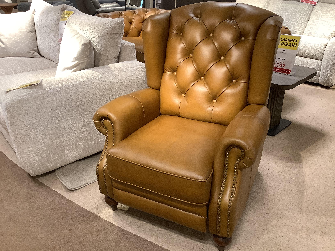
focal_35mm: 31
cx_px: 168
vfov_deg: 45.4
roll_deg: +1.5
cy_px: 126
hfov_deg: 58.4
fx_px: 300
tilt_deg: -29.8
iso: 125
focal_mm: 3.3
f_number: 2.4
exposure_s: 1/50
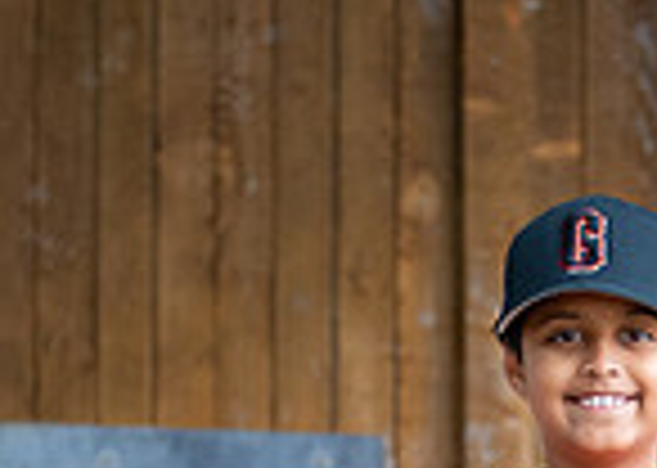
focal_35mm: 245
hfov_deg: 8.2
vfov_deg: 5.8
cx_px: 580
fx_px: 4567
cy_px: 793
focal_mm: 50
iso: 500
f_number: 1.2
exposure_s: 1/640
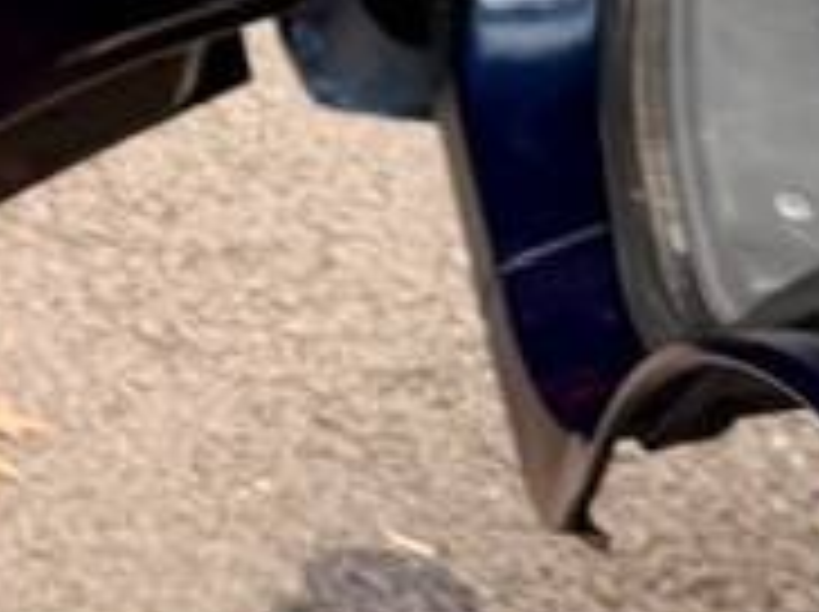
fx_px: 3993
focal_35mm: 169
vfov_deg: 8.5
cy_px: -400
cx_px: -990
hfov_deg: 10.4
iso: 125
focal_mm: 6.76
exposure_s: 1/121
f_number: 1.78
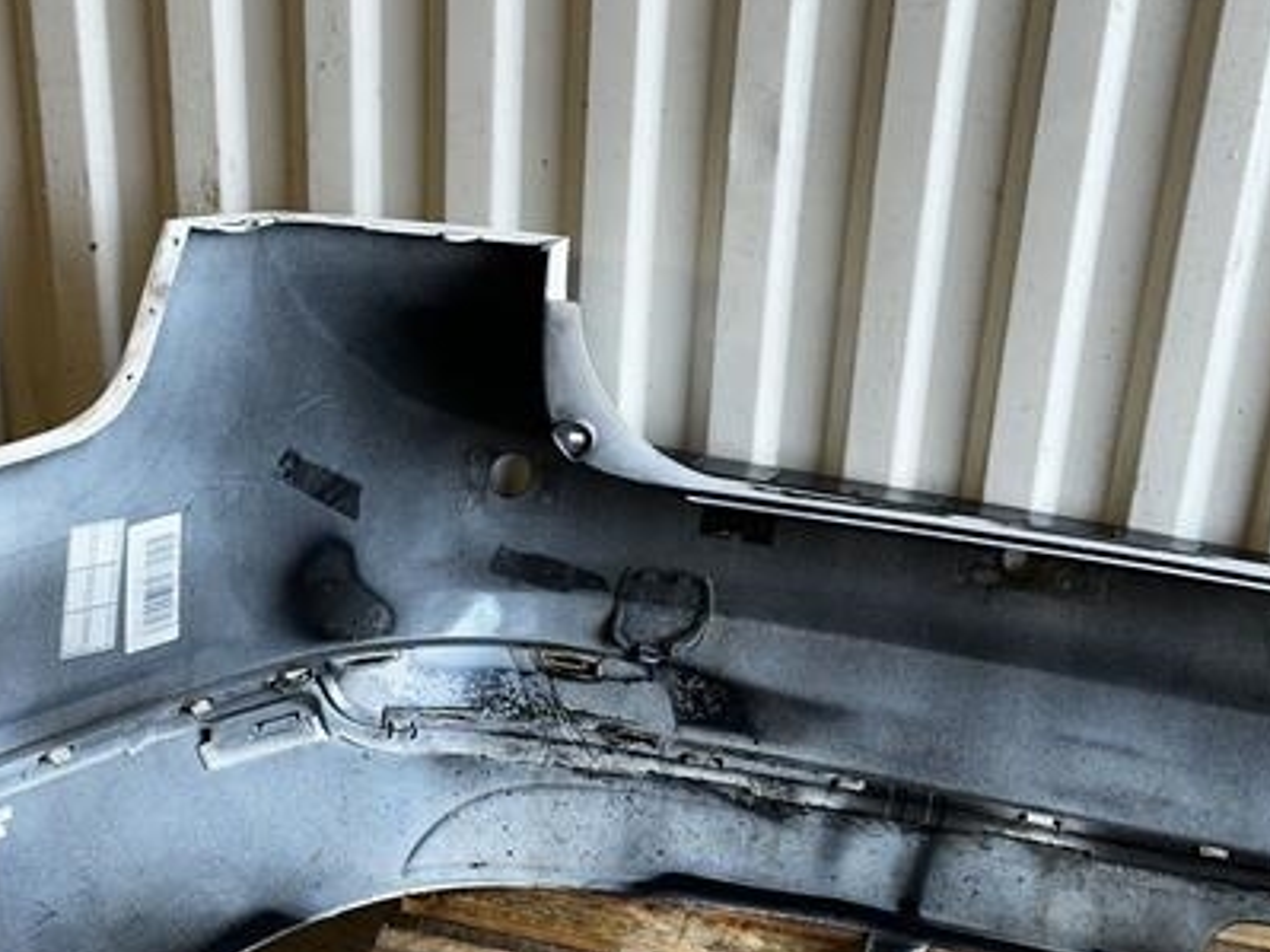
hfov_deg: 25.2
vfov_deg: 19.1
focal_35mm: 77
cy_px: 643
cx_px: 423
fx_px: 2824
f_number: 1.78
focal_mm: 6.86
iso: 40
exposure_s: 1/33
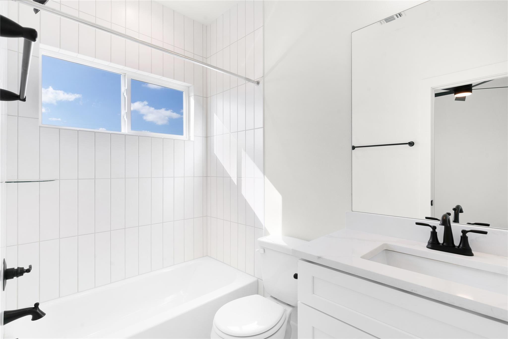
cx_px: 254
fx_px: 240
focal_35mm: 17
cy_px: 170
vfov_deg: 70.4
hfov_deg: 93.3
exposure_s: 1/20
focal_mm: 17
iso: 100
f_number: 10
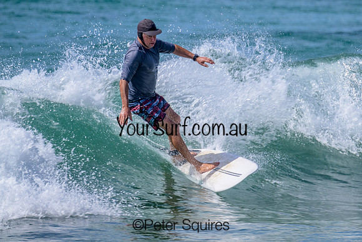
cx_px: 231
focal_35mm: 1023
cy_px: 87
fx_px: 10287
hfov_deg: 2.0
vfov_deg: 1.3
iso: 110
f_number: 11
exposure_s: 1/250
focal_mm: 800
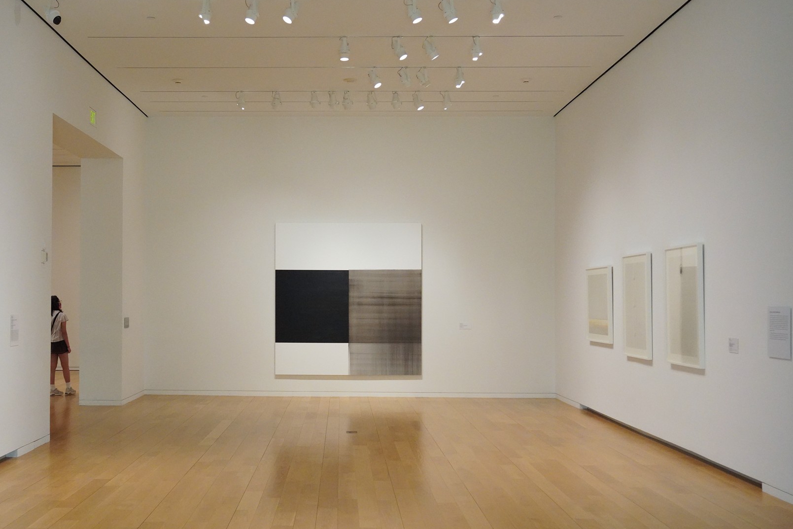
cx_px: 319
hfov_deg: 42.5
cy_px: 279
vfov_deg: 29.2
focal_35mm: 46
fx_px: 1013
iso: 8000
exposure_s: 1/100
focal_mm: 37
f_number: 7.1
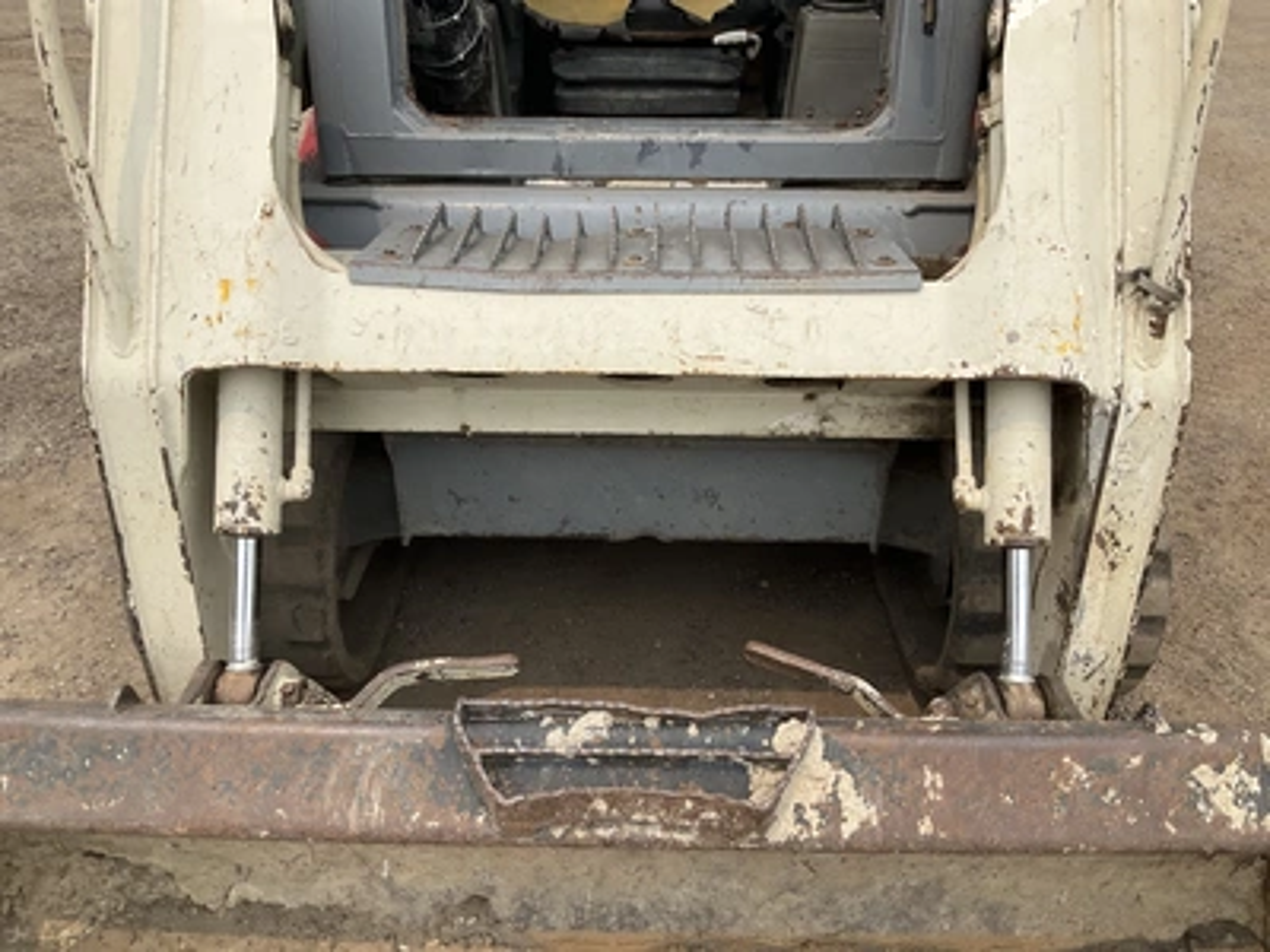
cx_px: 635
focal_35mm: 29
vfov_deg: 48.2
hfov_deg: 61.7
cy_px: 476
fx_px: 1064
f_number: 1.8
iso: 25
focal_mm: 3
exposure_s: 1/2058
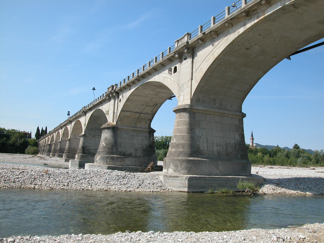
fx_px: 262
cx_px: 162
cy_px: 122
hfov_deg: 63.4
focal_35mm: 28
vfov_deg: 49.7
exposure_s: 1/398
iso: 100
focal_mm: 7.1
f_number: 6.3
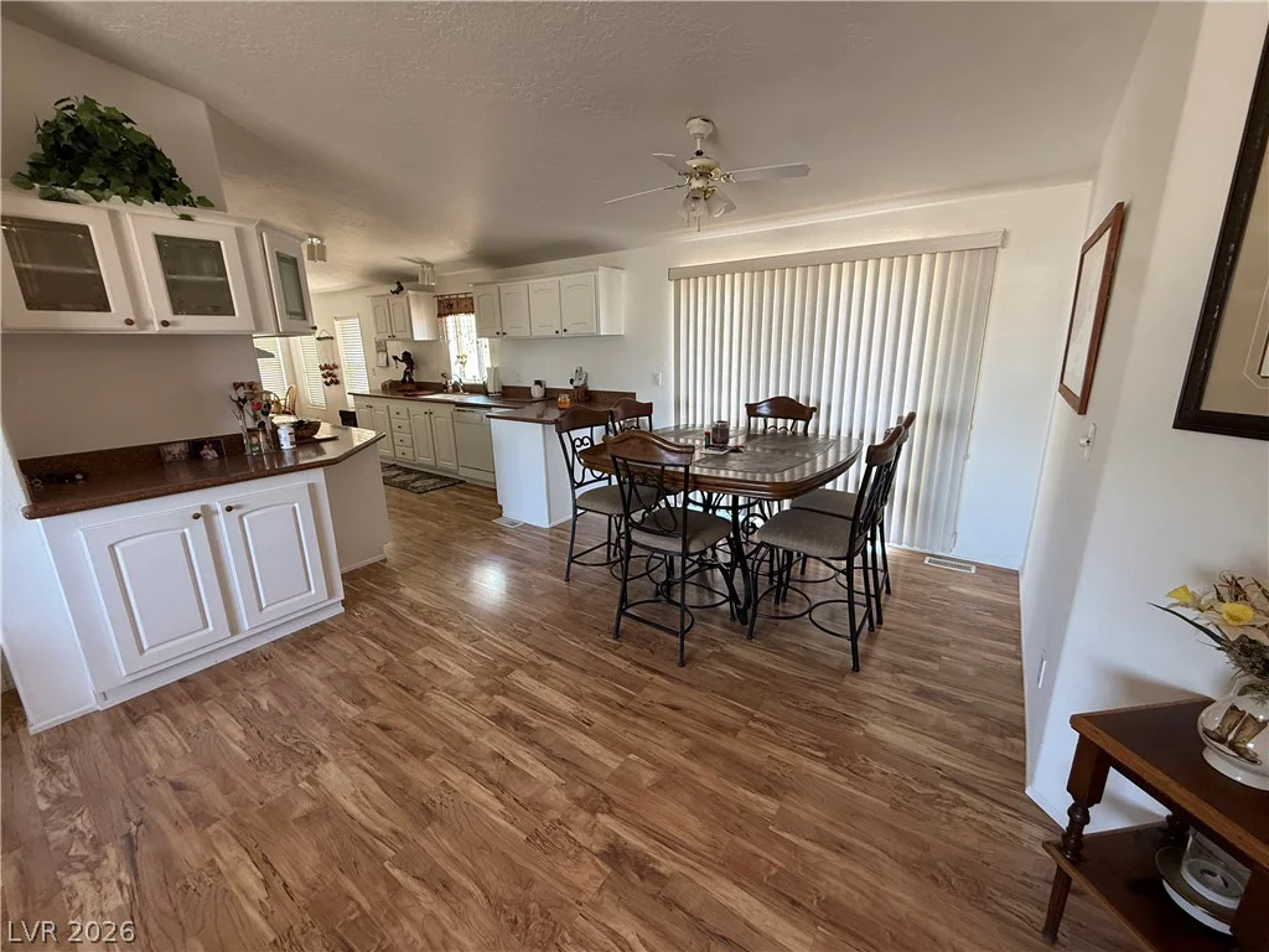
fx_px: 513
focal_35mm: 14
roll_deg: +1.4
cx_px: 634
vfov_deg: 85.7
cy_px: 476
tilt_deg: -14.6
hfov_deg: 102.1
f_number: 2.2
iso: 200
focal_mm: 2.22
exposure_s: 1/60
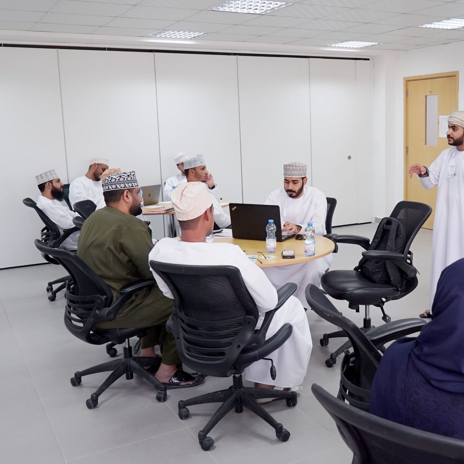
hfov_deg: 42.6
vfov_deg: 42.8
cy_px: 229
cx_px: 286
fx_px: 591
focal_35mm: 39
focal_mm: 30
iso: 1000
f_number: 5.6
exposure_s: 1/100
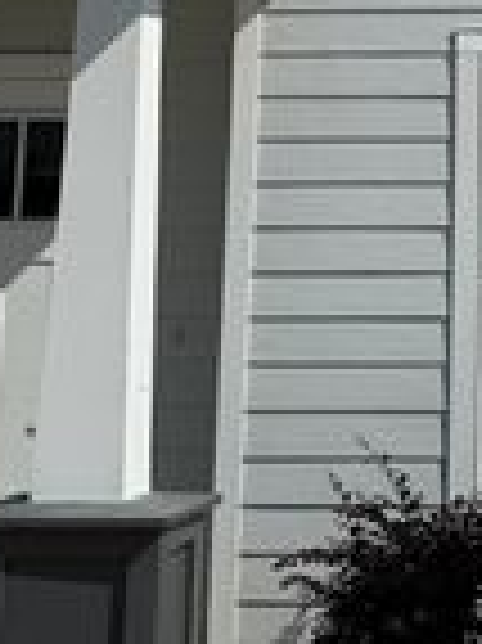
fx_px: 2082
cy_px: -232
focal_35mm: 112
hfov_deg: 12.9
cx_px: 554
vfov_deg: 16.5
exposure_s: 1/11905
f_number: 1.78
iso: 80
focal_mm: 6.76
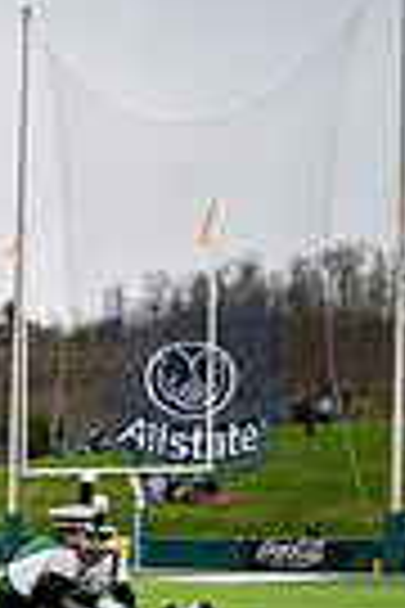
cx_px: -590
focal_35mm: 103
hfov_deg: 11.0
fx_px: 1738
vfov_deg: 19.2
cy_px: 637
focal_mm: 24
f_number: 2.8
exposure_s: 1/500
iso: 100
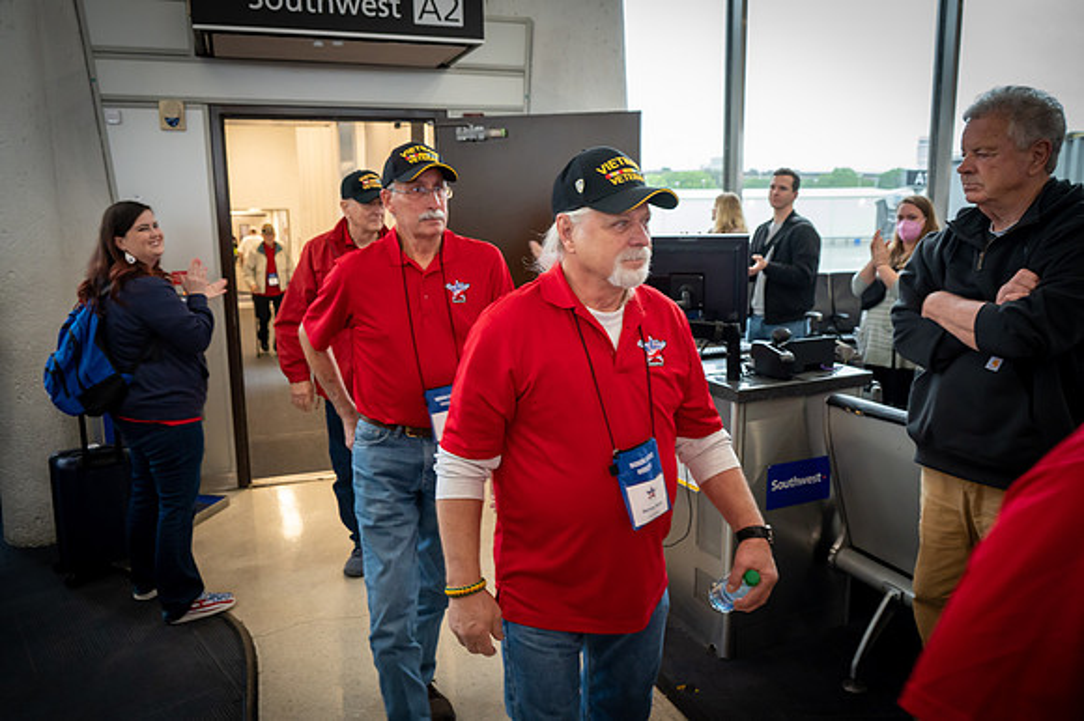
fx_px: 858
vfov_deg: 45.6
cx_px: 542
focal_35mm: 28
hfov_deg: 64.6
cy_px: 360
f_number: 5
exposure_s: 1/100
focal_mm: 28.5
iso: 3200
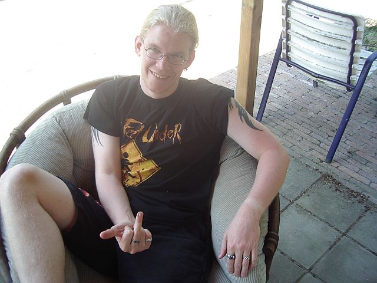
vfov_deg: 37.7
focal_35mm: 38
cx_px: 188
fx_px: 414
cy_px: 142
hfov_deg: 49.0
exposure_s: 1/100
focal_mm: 5.8
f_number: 2.6
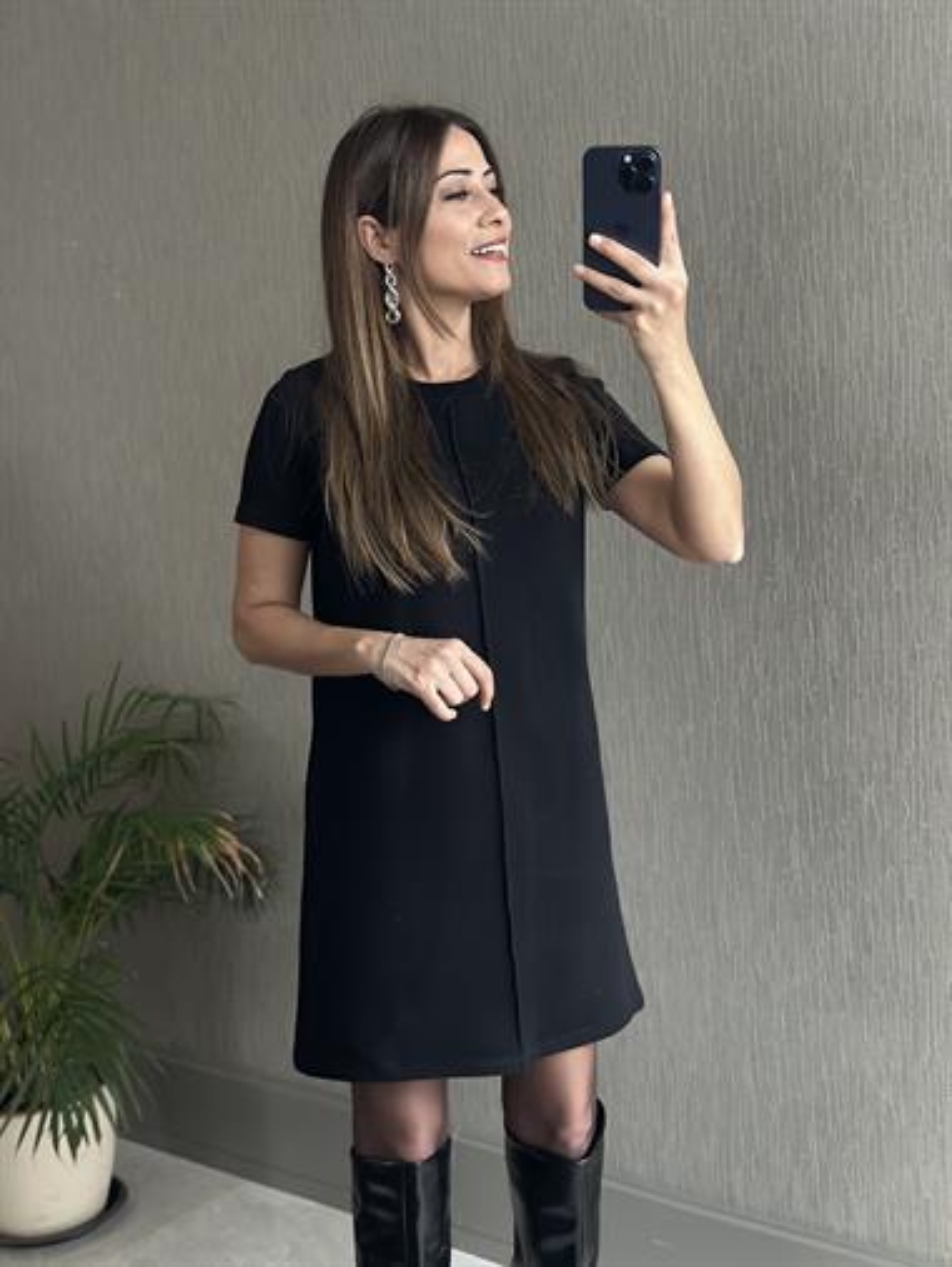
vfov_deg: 39.6
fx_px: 1759
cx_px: 476
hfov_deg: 30.3
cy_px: 634
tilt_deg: -18.8
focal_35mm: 48
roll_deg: +4.8
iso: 500
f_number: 1.78
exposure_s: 1/40
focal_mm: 6.86
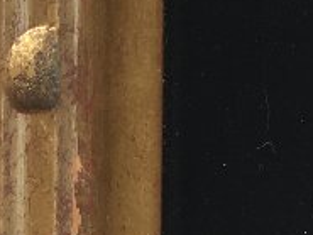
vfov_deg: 7.4
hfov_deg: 10.4
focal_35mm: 188
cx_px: -29
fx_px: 1701
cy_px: 587
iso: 25
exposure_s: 1/100
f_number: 2.2
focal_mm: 4.15
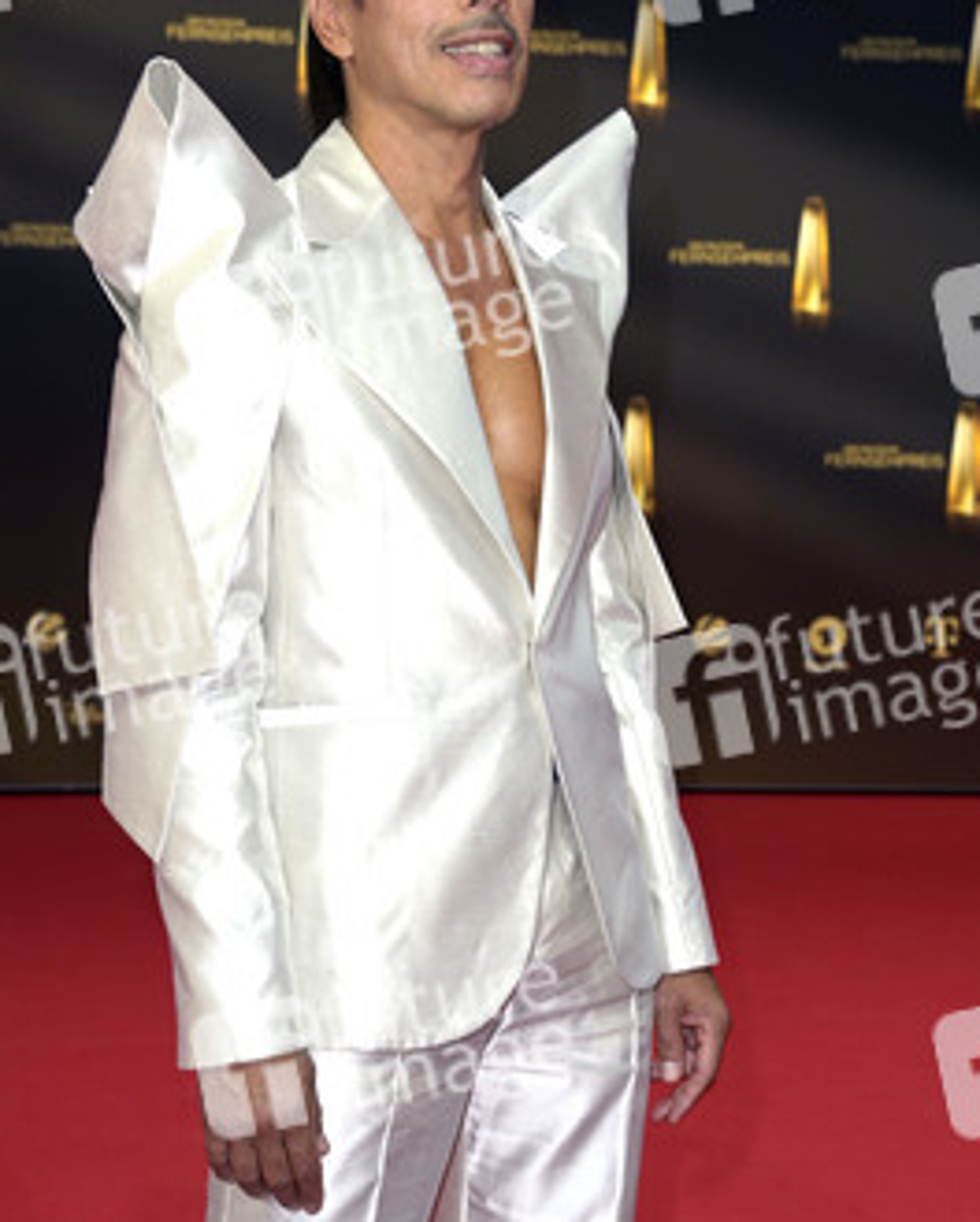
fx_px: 2678
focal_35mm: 74
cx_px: 490
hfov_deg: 20.7
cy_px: 494
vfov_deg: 25.6
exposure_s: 1/250
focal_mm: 65
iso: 800
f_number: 6.3
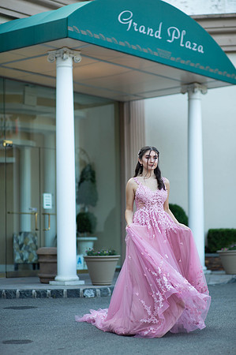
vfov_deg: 23.9
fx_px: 838
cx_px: 118
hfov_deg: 16.0
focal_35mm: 85
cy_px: 178
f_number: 2
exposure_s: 1/640
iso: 250
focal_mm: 85
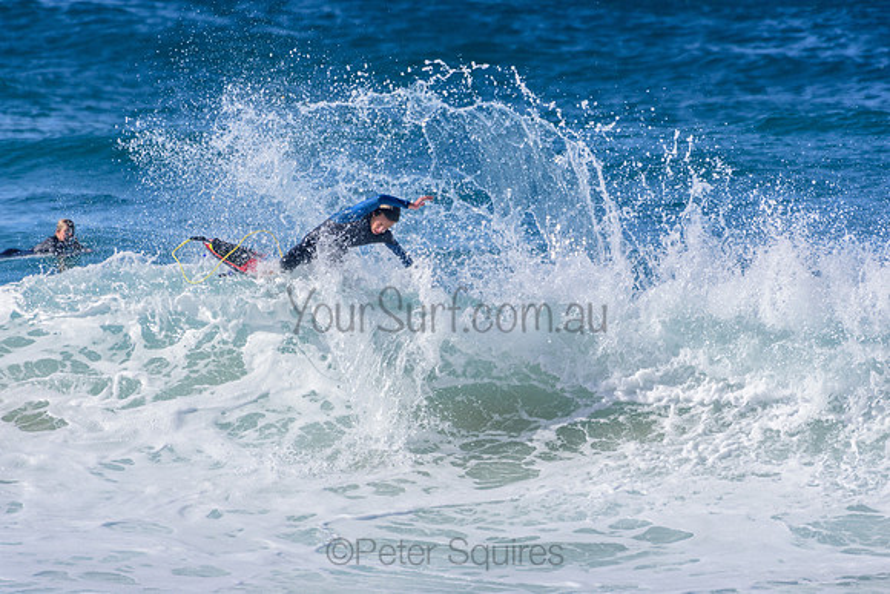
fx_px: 18545
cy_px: 297
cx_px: 445
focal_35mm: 750
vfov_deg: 1.8
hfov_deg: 2.7
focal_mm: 500
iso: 220
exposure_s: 1/2000
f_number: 5.6
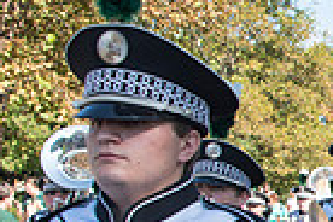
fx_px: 934
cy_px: 271
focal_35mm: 101
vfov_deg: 13.2
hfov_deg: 16.4
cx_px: 627
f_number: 5.6
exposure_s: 1/500
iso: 200
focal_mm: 24
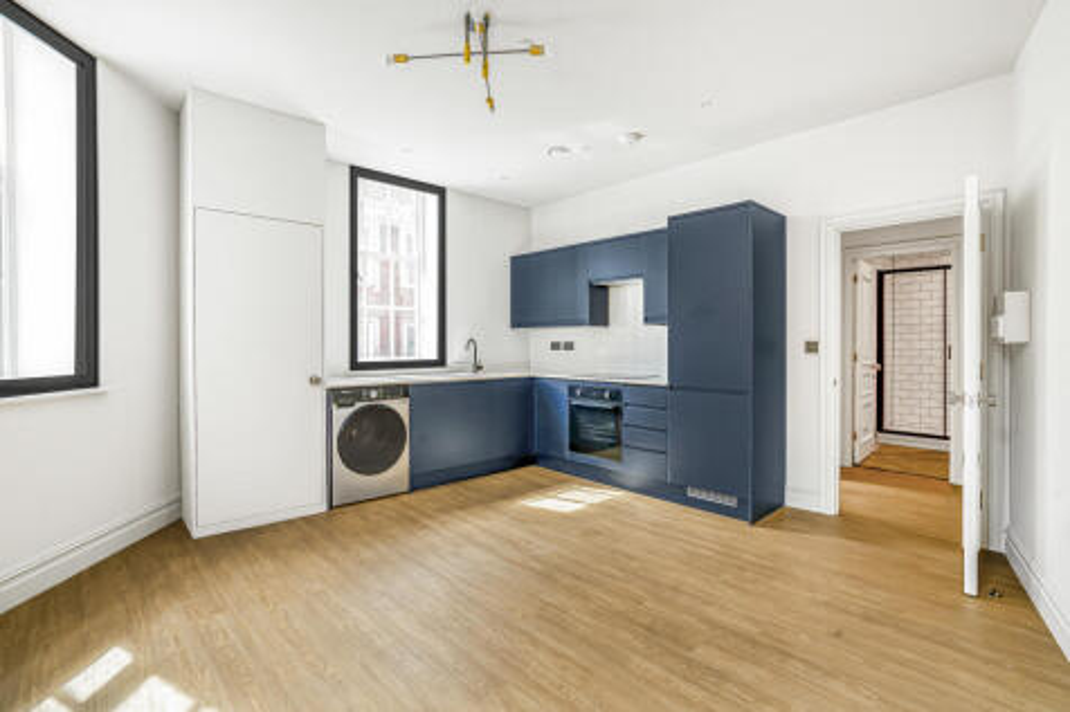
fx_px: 475
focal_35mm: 16
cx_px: 535
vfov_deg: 73.7
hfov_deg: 96.8
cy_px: 356
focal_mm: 16
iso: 100
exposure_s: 1/30
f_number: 11
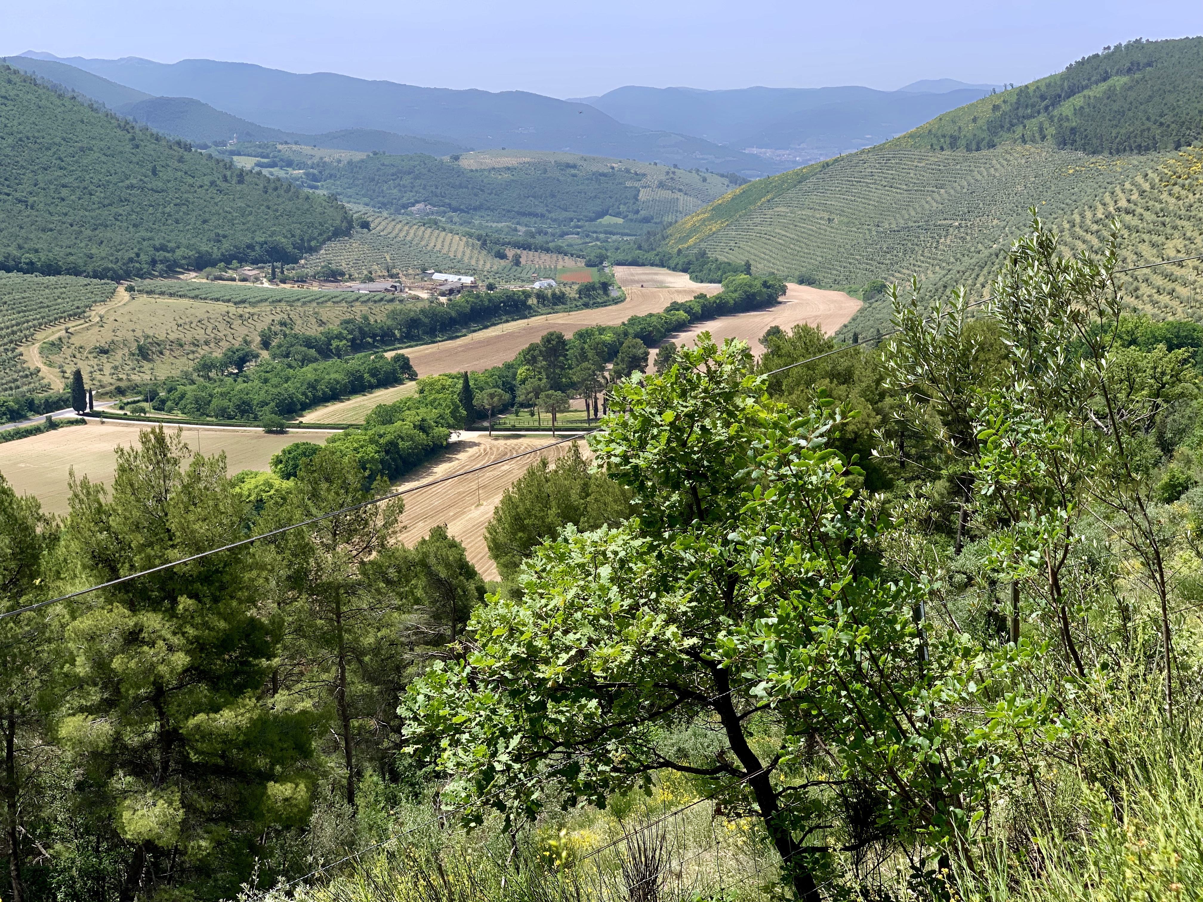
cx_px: 602
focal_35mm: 52
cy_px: 451
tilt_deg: -10.5
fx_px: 1807
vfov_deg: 28.0
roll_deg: +1.6
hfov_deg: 36.8
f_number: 2.4
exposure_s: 1/727
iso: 16
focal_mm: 6
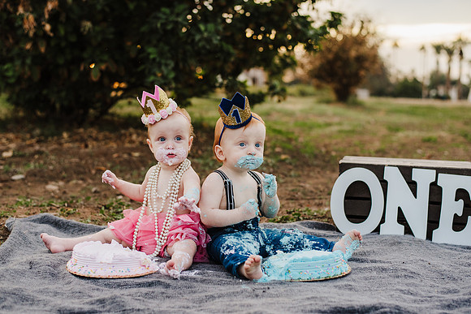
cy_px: 157
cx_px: 236
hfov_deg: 35.8
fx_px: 729
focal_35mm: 56
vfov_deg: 24.3
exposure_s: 1/500
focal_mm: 50
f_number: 2.8
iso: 400
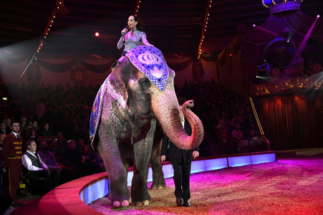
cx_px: 162
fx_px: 377
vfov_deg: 31.8
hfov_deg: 46.4
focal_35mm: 42
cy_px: 108
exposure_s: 1/160
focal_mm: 42
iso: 2000
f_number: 6.3
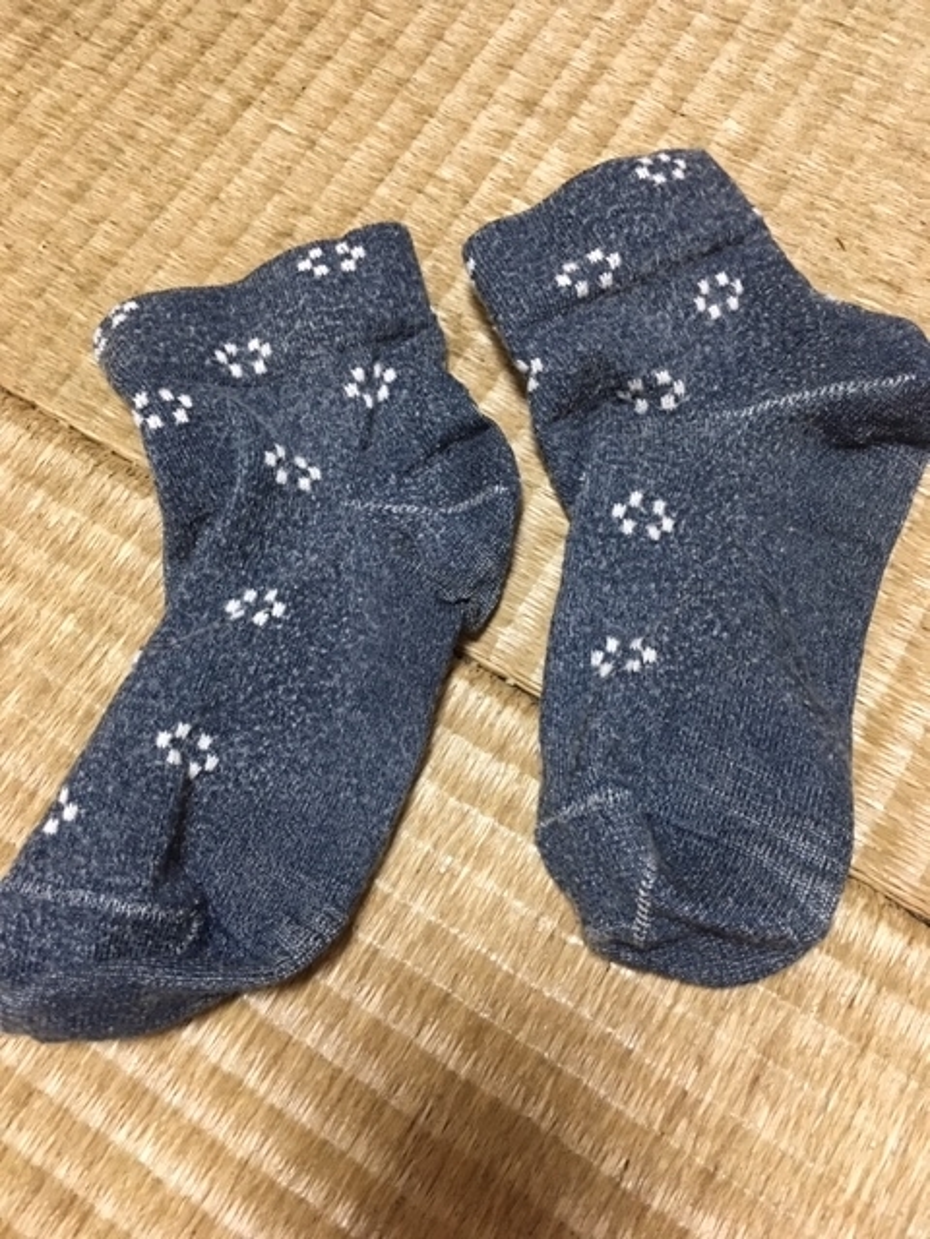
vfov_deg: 61.7
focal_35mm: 29
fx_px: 1039
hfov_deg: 48.2
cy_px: 620
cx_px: 465
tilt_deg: -72.7
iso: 200
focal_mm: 4.15
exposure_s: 1/17
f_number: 2.2
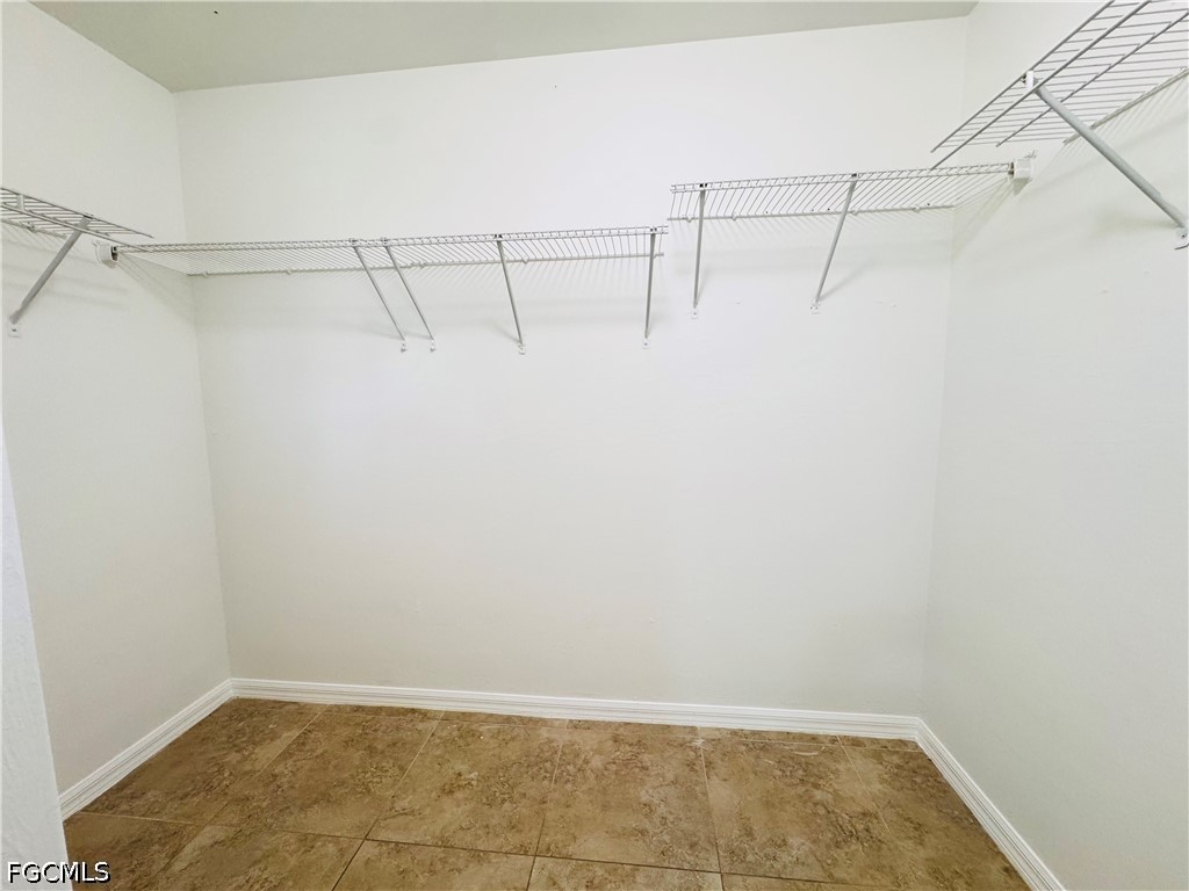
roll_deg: +1.0
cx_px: 594
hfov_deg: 102.1
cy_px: 446
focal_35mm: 14
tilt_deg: -6.9
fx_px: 481
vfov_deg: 85.7
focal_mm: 2.22
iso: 250
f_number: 2.2
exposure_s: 1/120
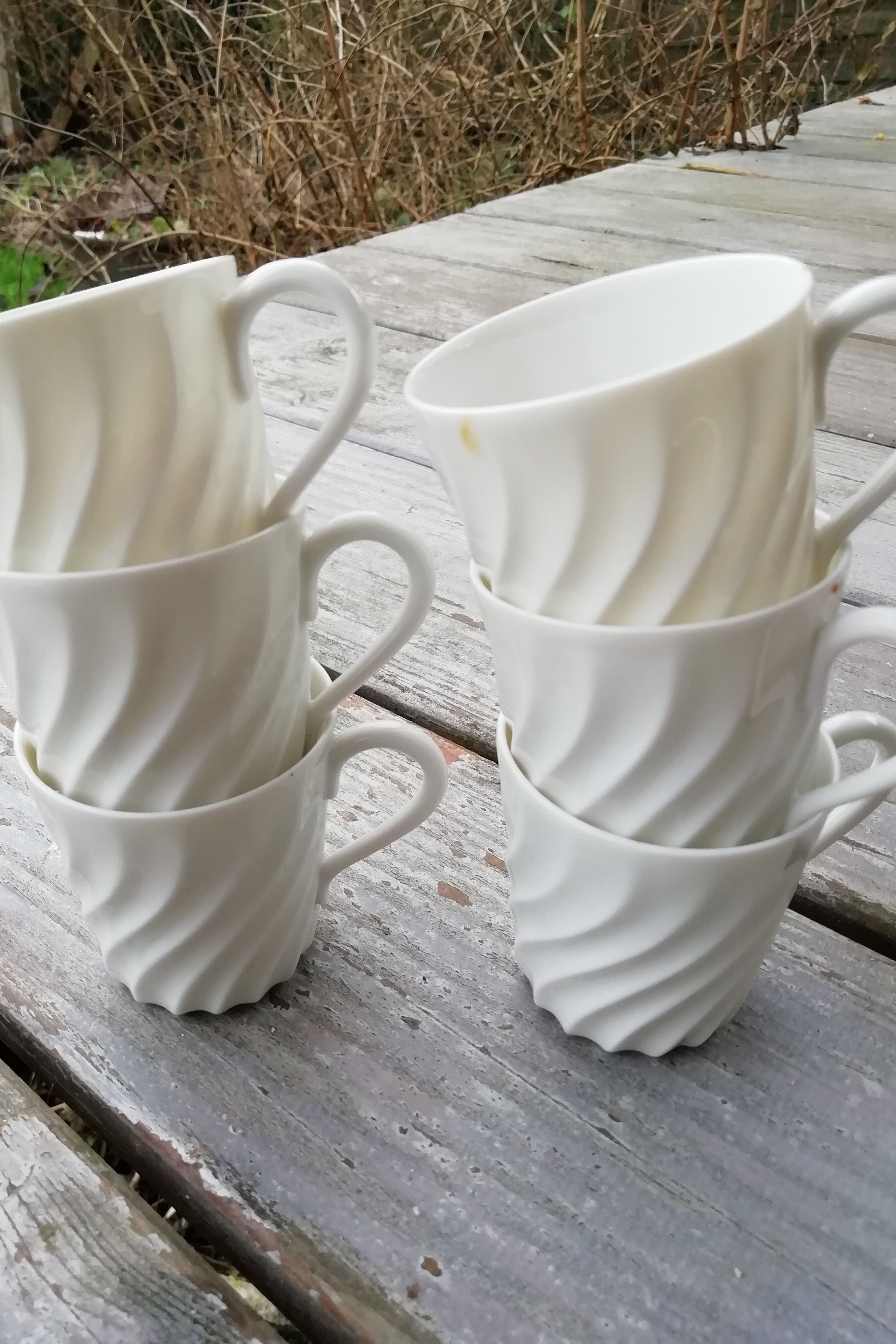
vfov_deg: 65.5
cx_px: 391
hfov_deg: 46.3
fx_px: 1045
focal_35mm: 28
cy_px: 656
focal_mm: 3.21
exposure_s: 1/100
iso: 100
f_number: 2.2
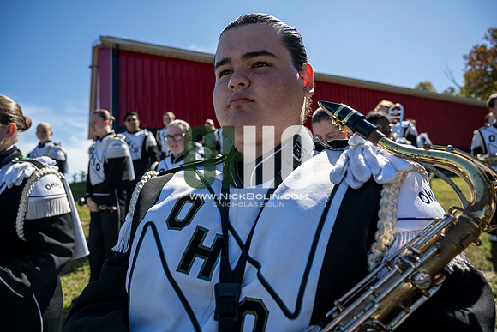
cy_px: 166
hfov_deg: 73.7
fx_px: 331
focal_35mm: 24
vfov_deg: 53.2
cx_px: 248
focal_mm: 24
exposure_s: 1/250
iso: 31
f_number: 4.5
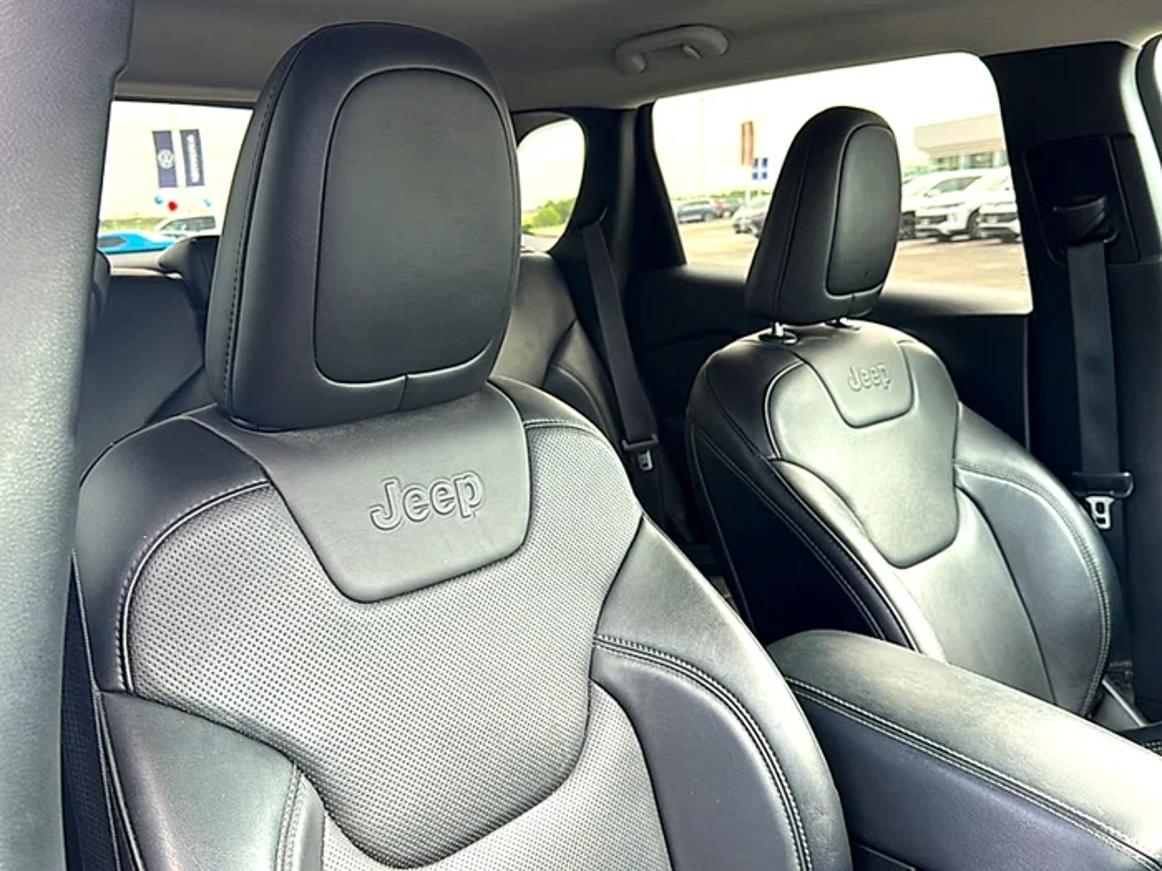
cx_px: 581
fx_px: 839
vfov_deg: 54.9
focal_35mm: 25
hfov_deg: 69.4
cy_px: 436
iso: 80
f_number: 1.78
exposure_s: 1/168
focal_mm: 6.86
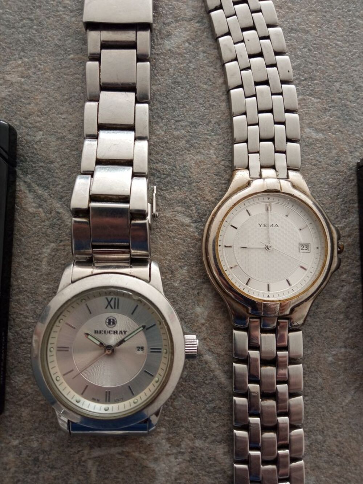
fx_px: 377
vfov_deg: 65.3
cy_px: 242
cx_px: 182
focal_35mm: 27
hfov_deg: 51.4
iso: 188
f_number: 2.2
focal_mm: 3.79
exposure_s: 1/33.3
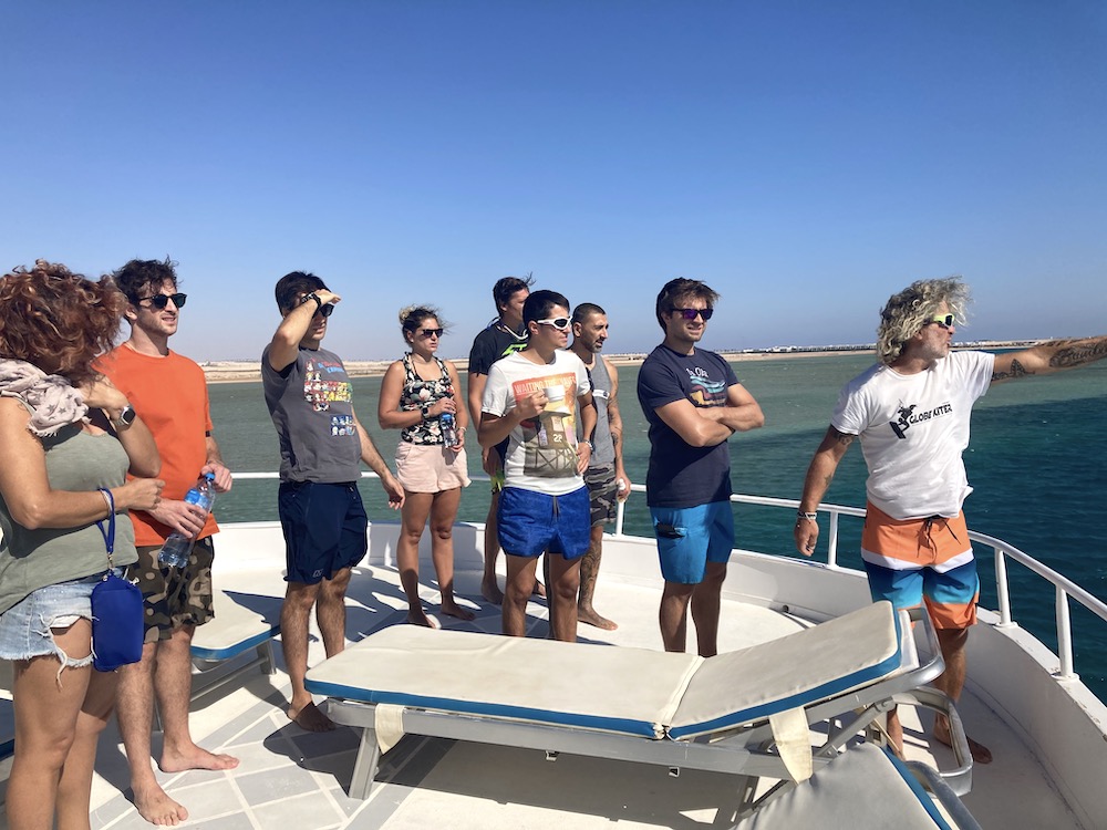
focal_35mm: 28
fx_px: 895
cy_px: 415
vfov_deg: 49.7
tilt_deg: -0.6
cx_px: 554
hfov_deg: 63.4
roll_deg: +4.9
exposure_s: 1/3690
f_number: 1.8
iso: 20
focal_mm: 3.99
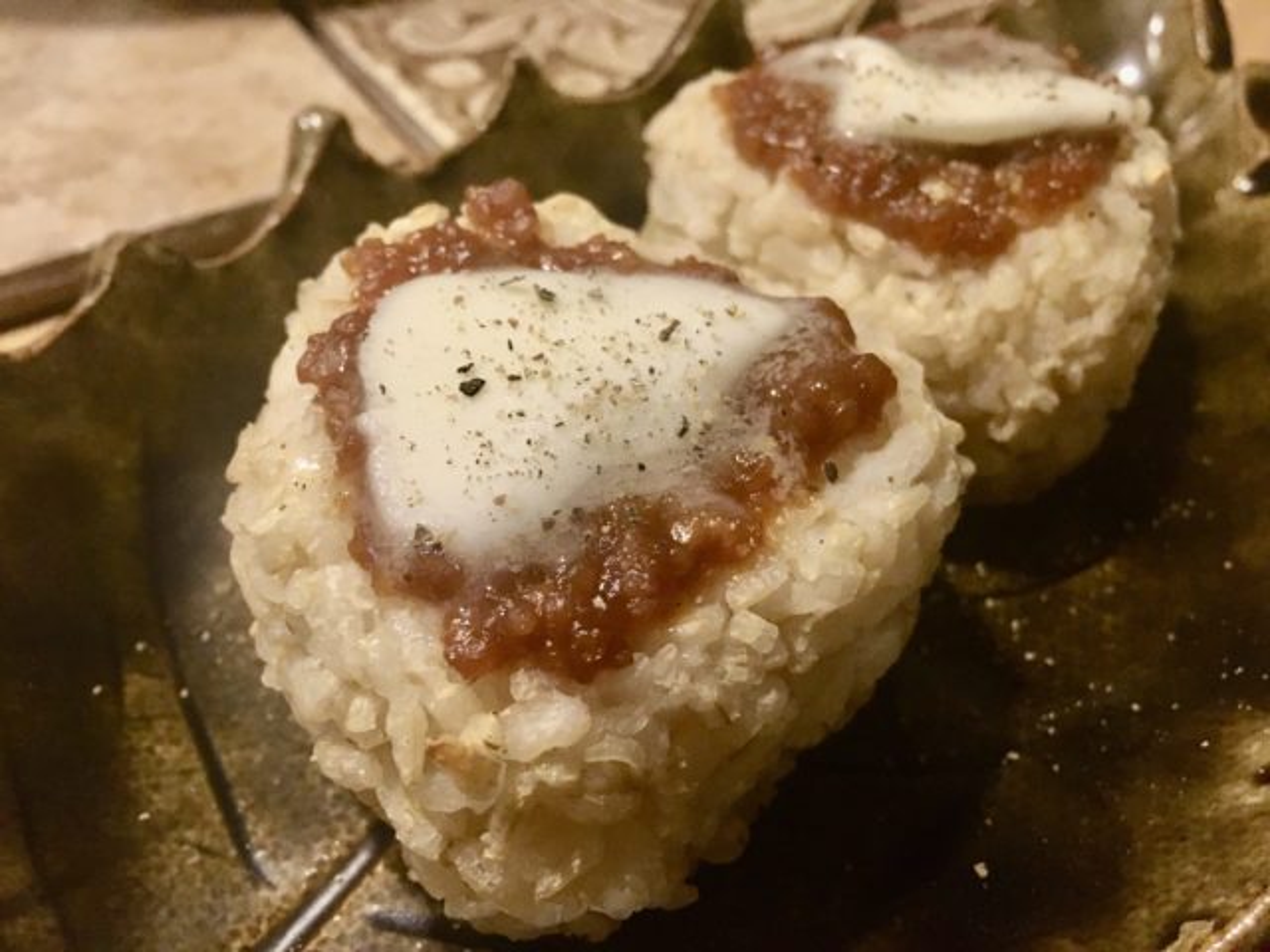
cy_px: 476
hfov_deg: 61.7
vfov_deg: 48.2
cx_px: 635
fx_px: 1064
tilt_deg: -45.4
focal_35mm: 29
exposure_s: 1/30
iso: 200
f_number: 2.2
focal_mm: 4.15
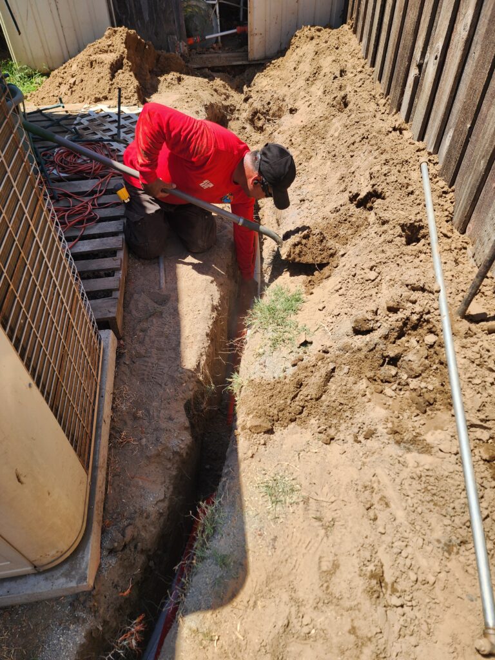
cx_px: 248
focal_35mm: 23
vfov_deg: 73.9
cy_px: 330
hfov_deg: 58.9
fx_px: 439
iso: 12
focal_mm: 6.4
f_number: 1.8
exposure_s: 1/579
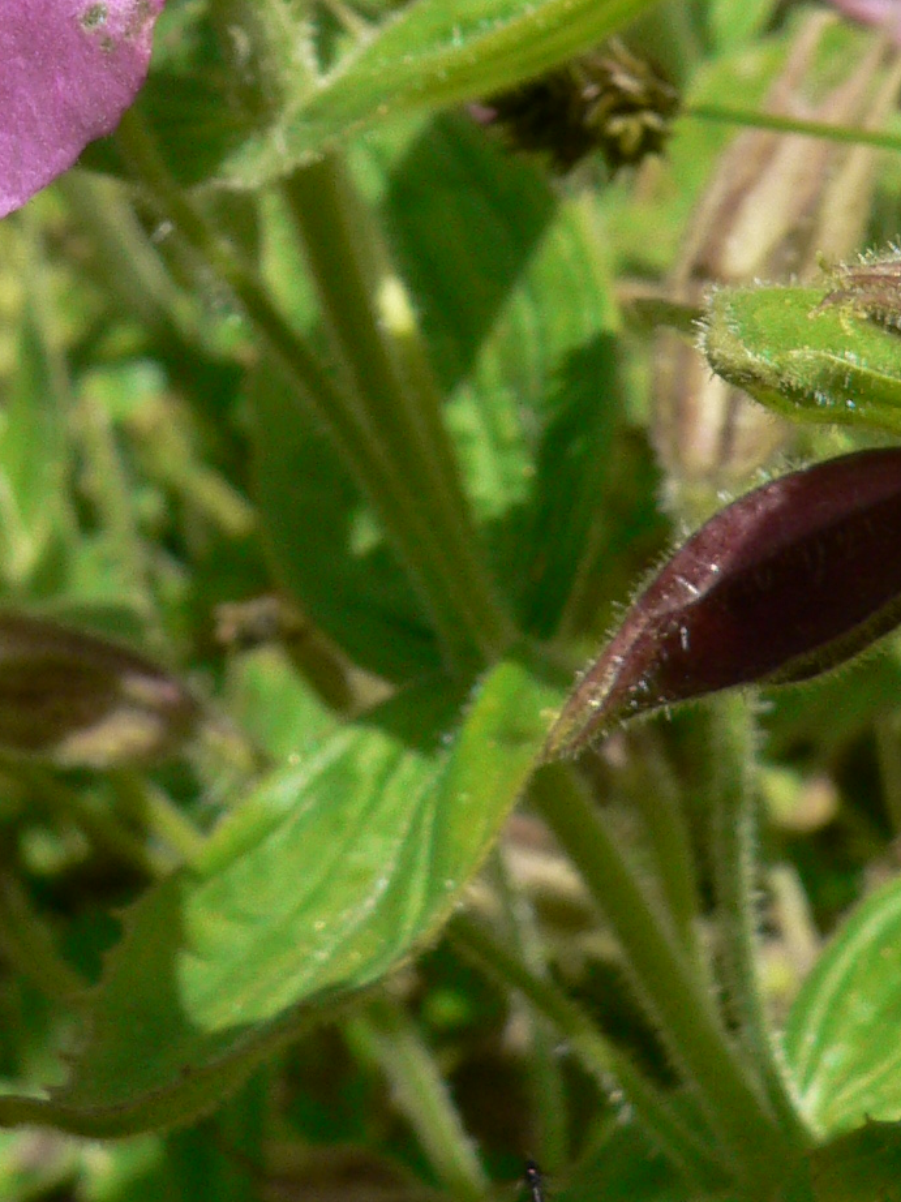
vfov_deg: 18.2
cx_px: 44
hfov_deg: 14.6
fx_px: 3472
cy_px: -383
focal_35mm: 100
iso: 80
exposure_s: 1/400
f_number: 5.6
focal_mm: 6
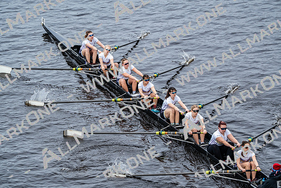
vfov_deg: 6.9
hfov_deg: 10.3
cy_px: 94
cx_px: 140
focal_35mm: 200
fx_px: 1561
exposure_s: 1/2000
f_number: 2.8
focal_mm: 200
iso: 320
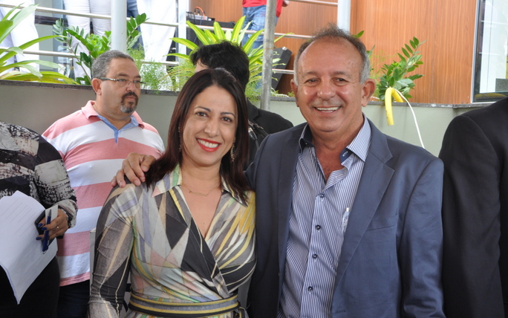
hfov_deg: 40.3
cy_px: 171
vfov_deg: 25.8
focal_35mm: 50
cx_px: 254
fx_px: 692
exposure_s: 1/60
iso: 500
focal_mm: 32
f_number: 8
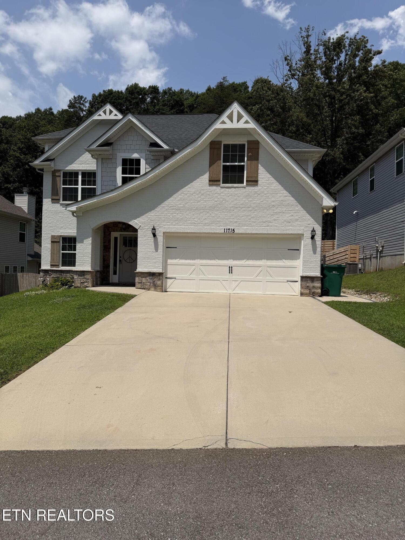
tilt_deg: +0.6
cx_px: 202
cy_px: 270
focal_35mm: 24
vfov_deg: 71.6
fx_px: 374
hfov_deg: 56.8
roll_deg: -0.9
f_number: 1.78
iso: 80
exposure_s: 1/9091
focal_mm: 6.76
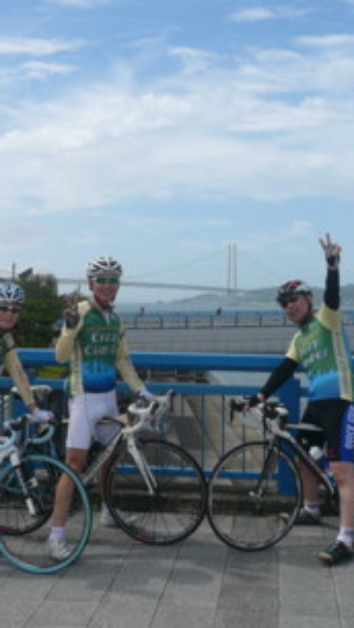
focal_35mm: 45
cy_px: 292
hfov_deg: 26.6
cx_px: 156
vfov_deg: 45.4
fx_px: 749
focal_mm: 4.6
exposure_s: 1/400
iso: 100
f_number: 8
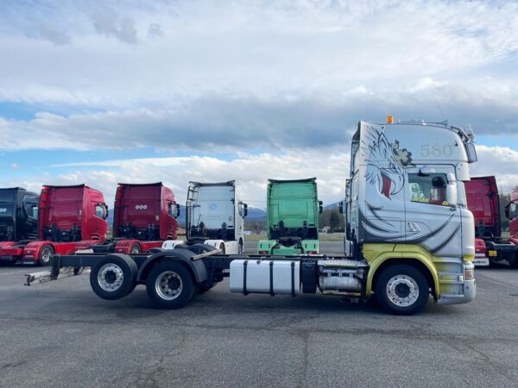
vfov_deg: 53.1
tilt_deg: +5.9
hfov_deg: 67.3
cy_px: 194
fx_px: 389
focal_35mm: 26
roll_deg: +1.8
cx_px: 259
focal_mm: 4.2
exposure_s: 1/2020
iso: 32
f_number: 1.6
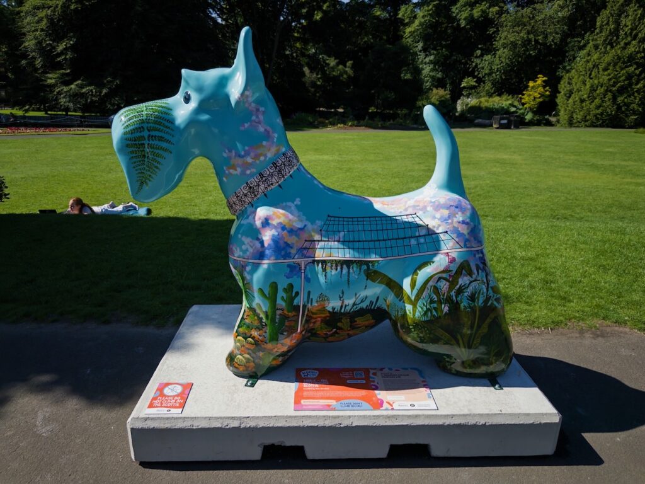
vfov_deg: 56.8
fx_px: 447
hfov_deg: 71.6
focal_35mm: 24
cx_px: 322
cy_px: 242
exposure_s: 1/22727
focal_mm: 6.76
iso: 50
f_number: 1.78
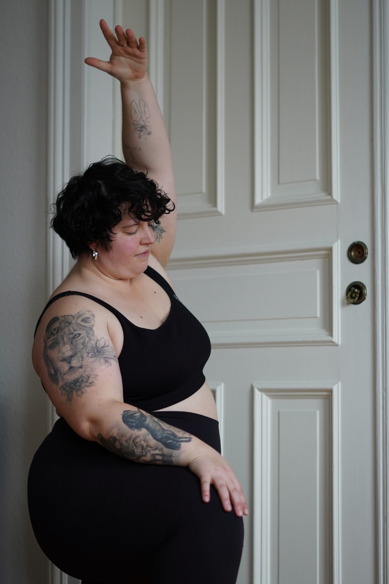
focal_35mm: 75
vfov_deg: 27.0
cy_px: 292
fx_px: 1215
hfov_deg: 18.2
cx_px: 194
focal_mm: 50
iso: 320
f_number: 1.8
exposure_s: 1/125
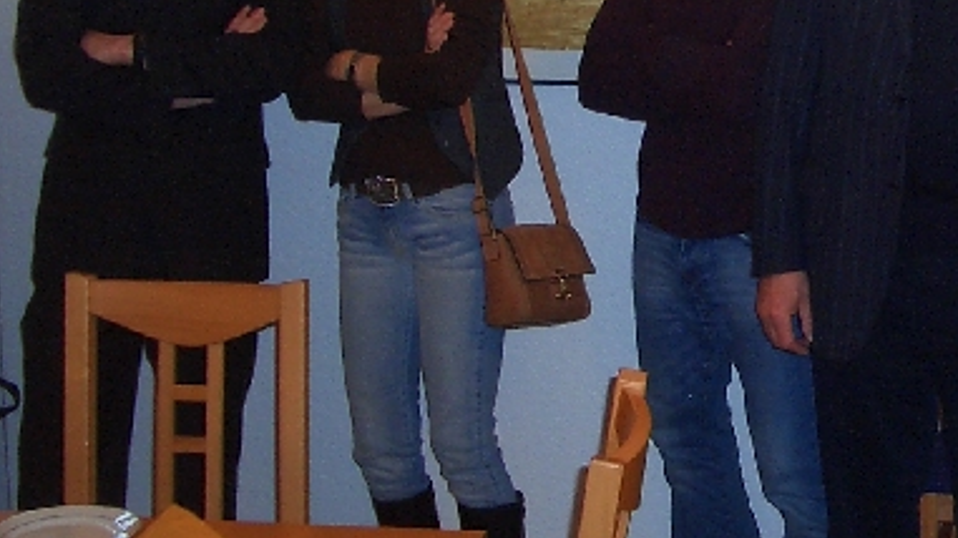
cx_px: 963
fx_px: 2031
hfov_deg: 25.2
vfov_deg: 15.0
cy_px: 113
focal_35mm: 80
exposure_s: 1/40
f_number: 2.6
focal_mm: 5.8
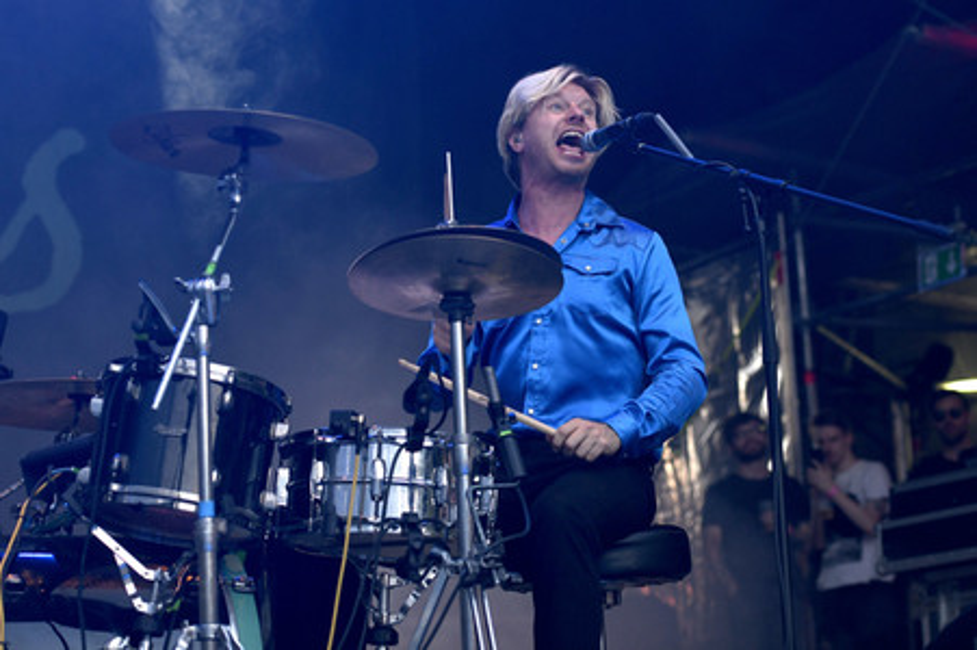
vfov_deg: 19.4
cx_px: 488
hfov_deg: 28.9
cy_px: 325
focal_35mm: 70
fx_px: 1898
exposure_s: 1/320
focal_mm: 70
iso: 1000
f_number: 3.5
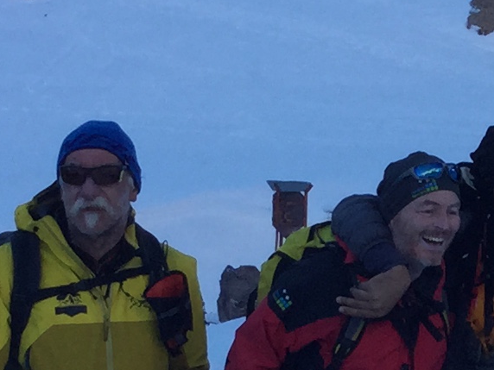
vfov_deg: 8.2
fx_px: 2526
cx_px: 519
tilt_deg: +1.4
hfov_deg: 11.0
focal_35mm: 177
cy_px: 514
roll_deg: -1.4
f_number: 2.4
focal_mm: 3.3
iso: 25
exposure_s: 1/388
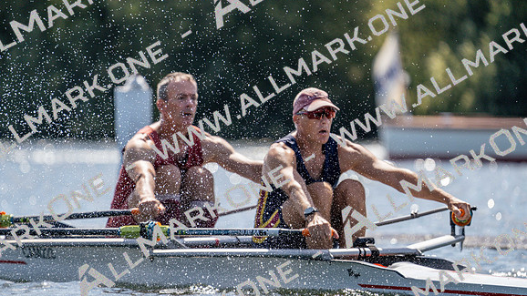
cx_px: 264
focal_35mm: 545
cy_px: 163
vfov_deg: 2.2
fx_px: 7615
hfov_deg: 4.0
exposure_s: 1/2000
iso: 400
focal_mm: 518
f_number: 6.3
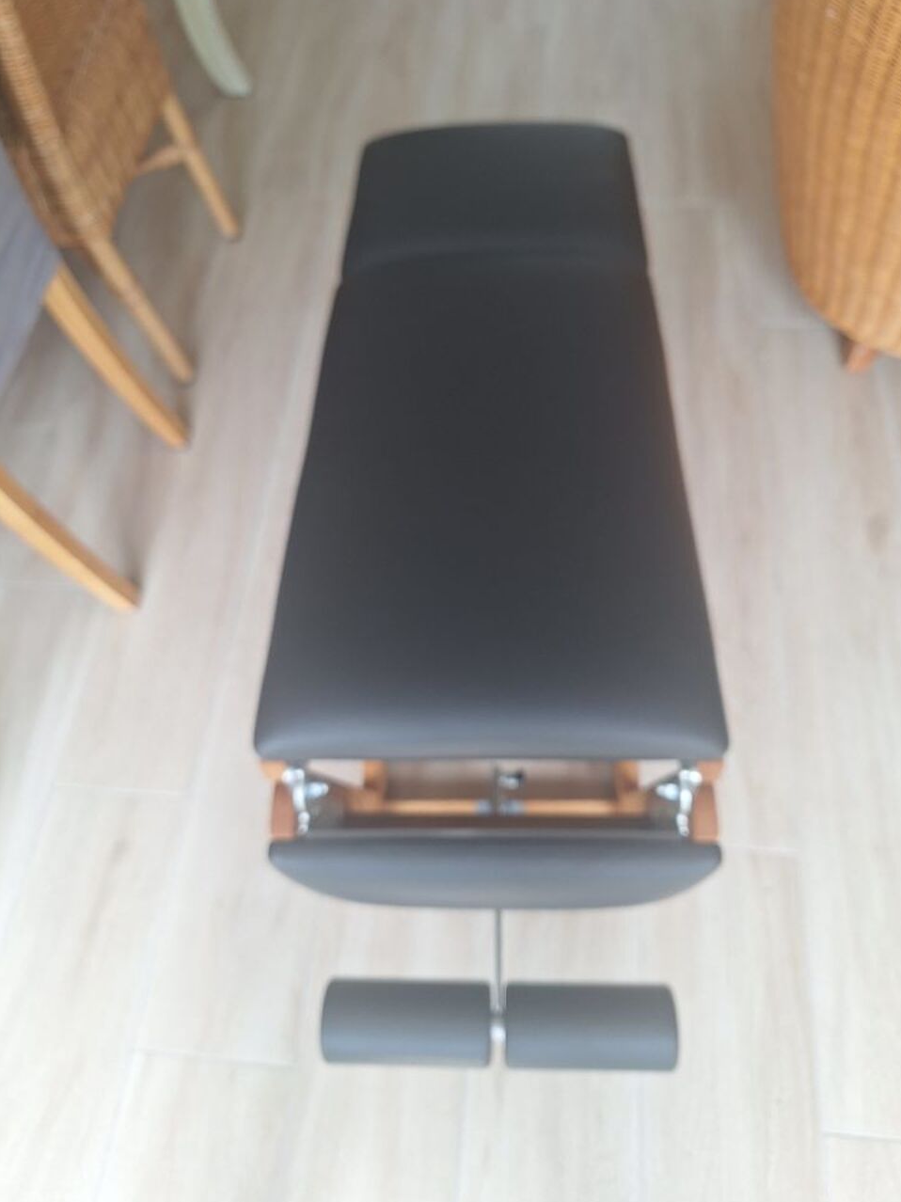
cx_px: 467
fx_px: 833
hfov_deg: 56.8
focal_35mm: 24
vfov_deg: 71.6
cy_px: 601
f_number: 1.8
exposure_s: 1/100
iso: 50
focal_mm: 5.54
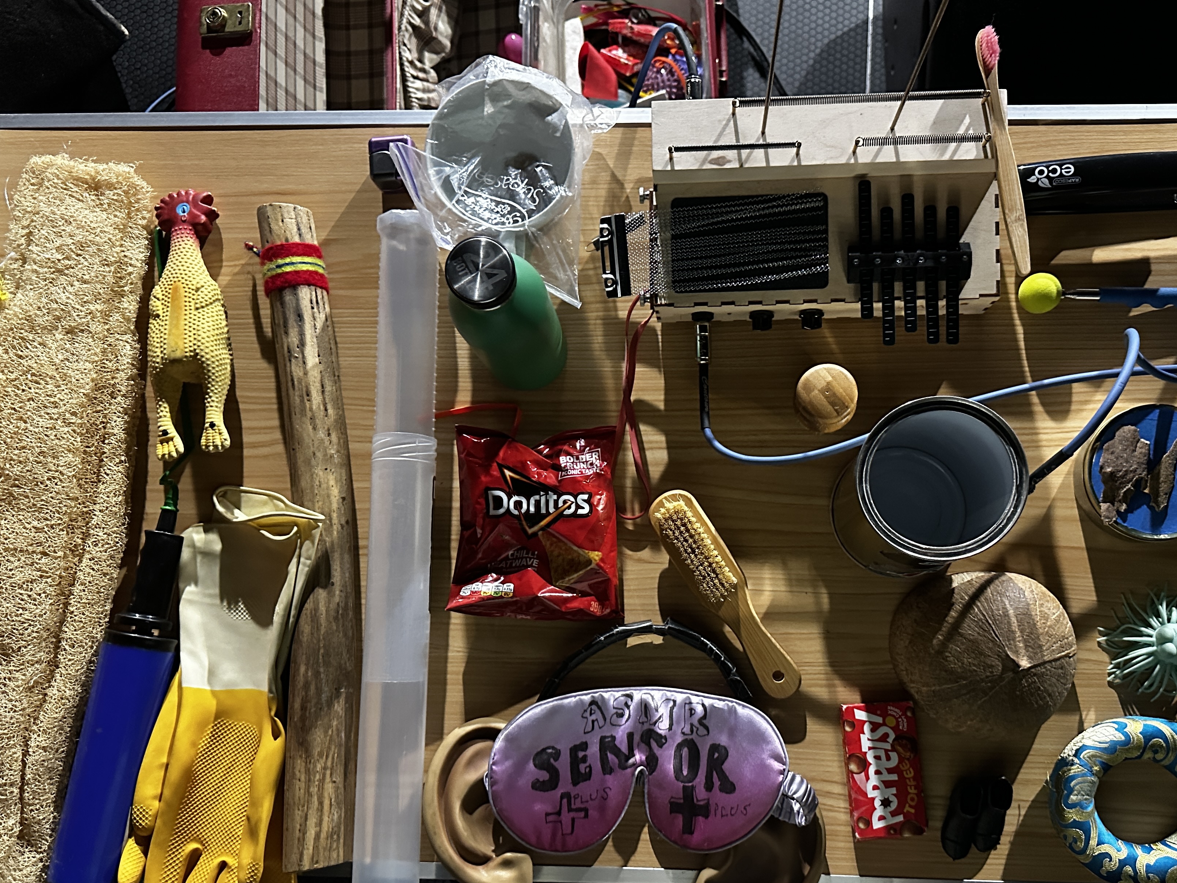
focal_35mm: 30
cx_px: 660
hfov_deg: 59.8
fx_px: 1020
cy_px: 523
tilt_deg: -83.6
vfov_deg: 46.6
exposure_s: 1/33
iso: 800
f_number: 1.78
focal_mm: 6.86
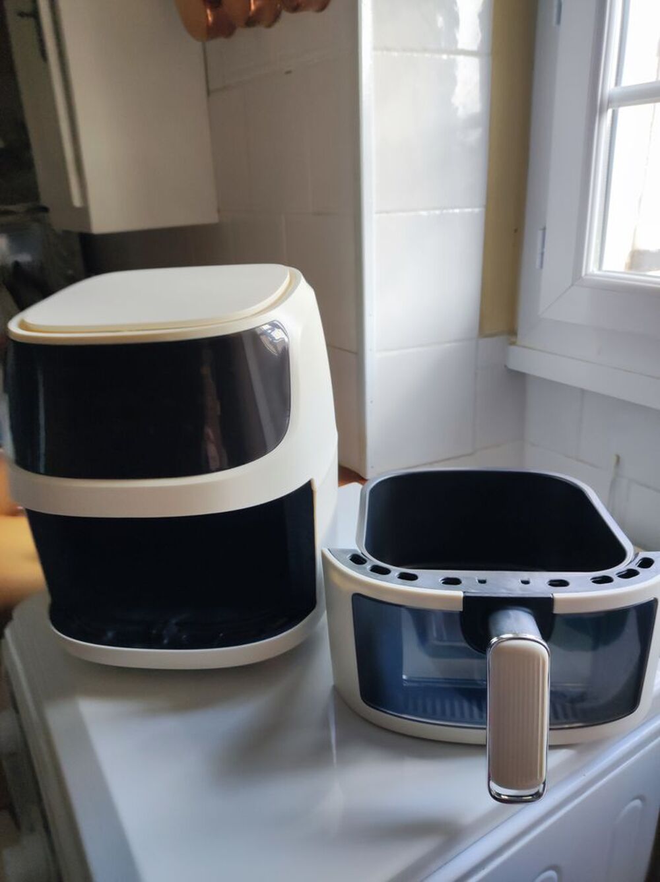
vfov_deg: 69.4
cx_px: 330
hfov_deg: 54.8
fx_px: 637
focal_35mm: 25
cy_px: 441
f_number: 1.79
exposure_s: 1/100
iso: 133
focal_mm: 4.7
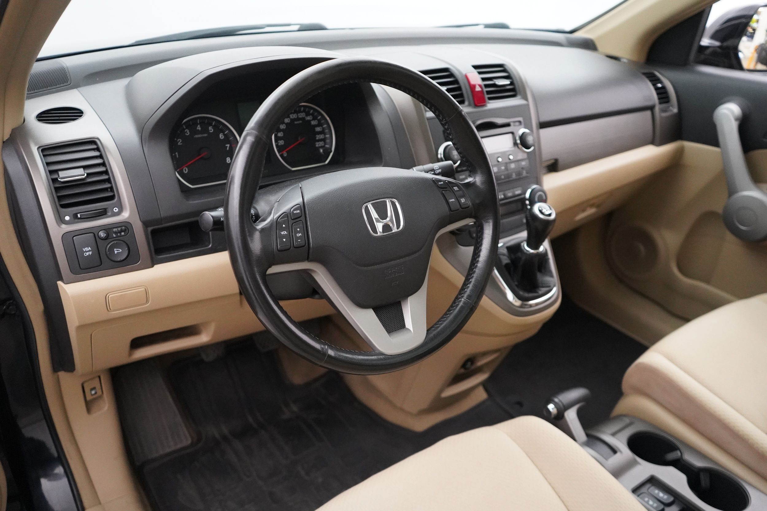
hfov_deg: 65.5
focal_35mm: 28
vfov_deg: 46.4
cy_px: 256
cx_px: 384
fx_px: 597
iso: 10000
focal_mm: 28
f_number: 3.5
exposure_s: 1/160
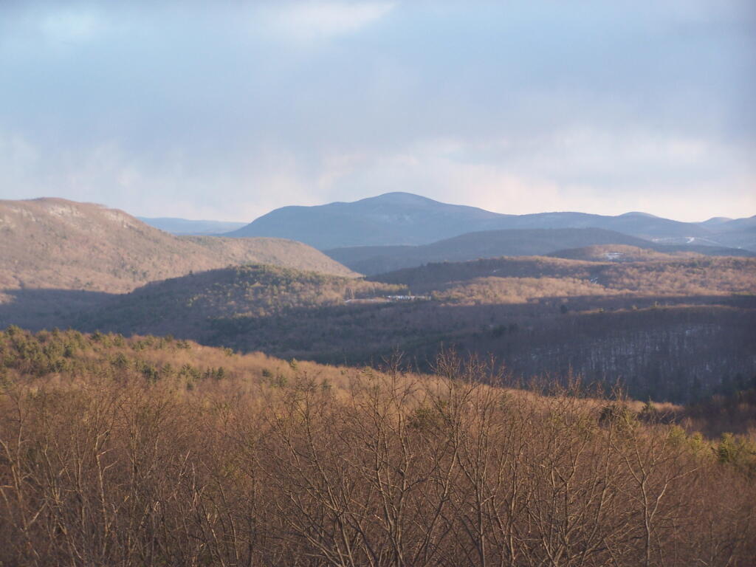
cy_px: 284
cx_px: 378
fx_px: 2555
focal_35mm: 117
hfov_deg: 16.8
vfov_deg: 12.7
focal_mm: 19.4
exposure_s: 1/125
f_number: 3.2
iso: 80
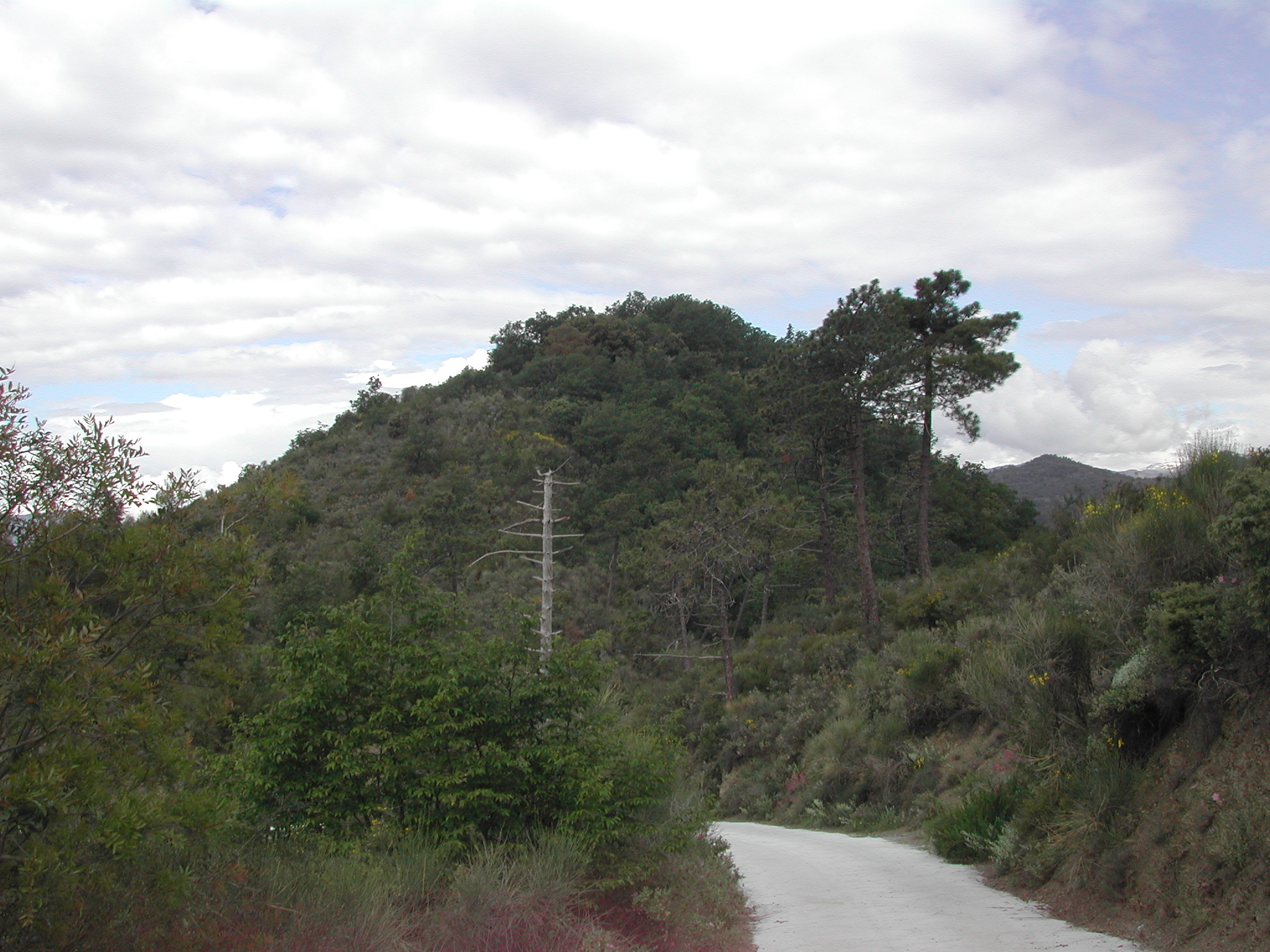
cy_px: 476
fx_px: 1394
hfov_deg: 49.0
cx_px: 635
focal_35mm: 38
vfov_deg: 37.7
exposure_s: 1/157
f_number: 7.6
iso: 100
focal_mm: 8
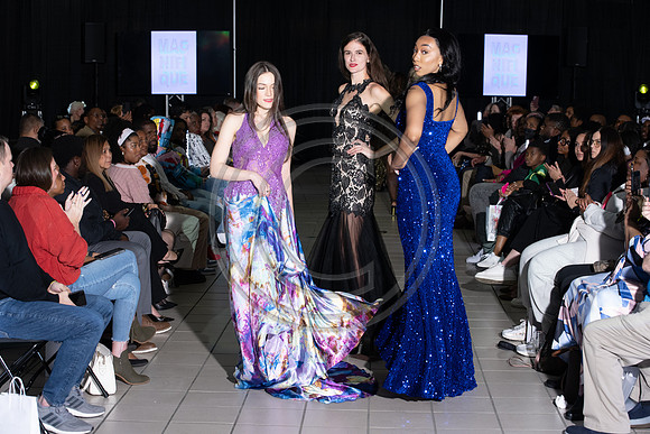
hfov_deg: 28.8
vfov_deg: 19.5
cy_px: 217
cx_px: 325
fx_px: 1264
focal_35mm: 70
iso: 1250
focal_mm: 70
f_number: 5.6
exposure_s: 1/160
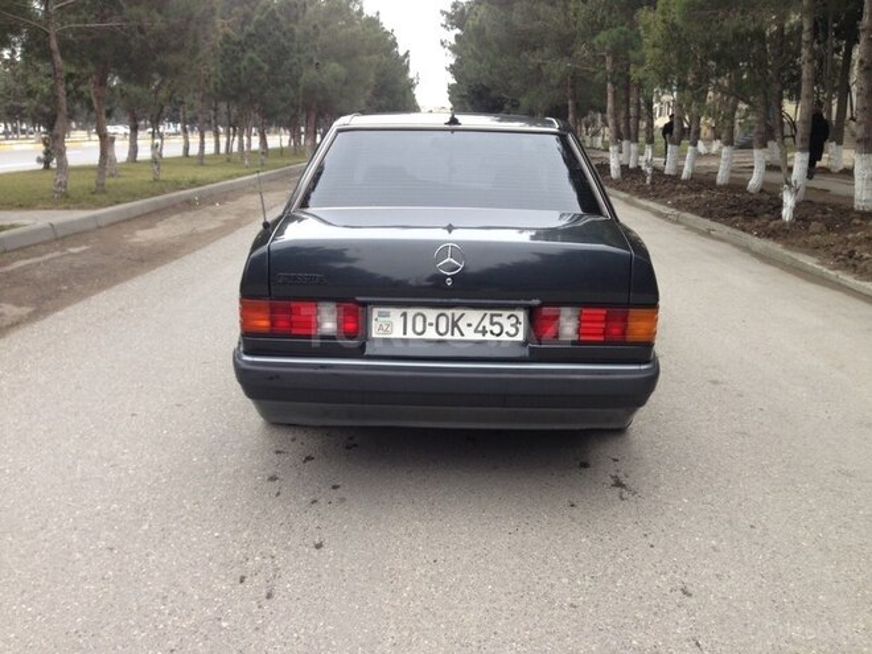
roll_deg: -0.5
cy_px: 327
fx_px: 831
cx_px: 436
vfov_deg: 42.9
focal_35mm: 33
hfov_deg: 55.4
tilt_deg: -12.4
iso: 50
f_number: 2.4
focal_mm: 4.12
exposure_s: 1/60
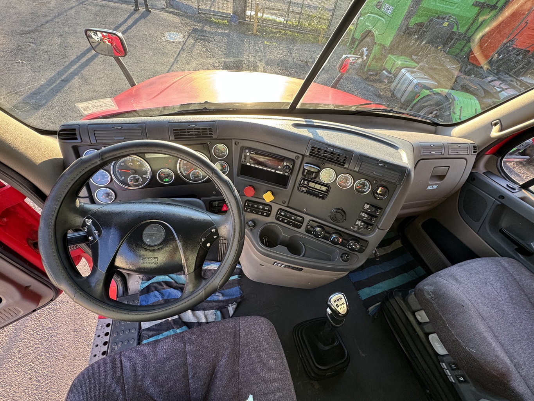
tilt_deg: -50.2
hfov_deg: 102.1
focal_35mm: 14
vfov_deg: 85.7
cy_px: 200
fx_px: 216
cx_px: 267
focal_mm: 2.22
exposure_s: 1/99
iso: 160
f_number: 2.2
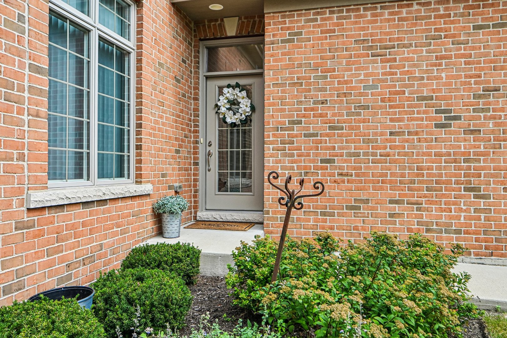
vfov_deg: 47.9
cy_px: 169
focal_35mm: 27
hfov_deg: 67.4
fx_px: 380
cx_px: 254
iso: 400
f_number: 13
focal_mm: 27
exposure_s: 1/125
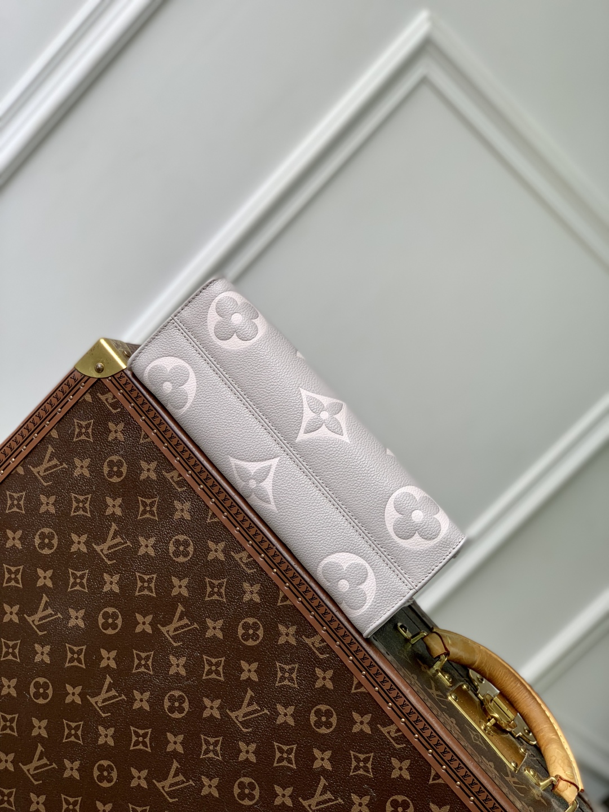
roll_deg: -44.3
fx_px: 1220
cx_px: 304
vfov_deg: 36.8
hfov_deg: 28.0
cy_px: 406
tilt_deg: -11.0
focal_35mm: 52
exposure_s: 1/136
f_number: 2.4
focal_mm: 6
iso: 16
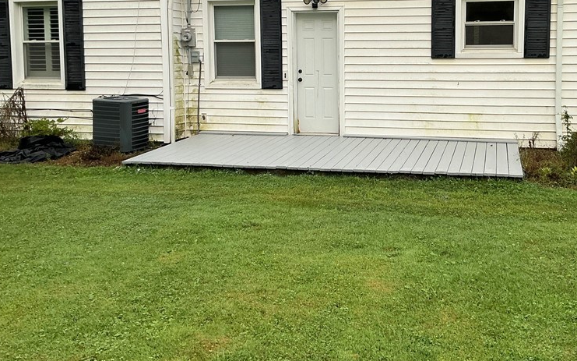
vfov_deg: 30.8
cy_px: 101
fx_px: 645
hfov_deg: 47.9
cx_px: 350
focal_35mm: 41
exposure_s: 1/425
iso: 25
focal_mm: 3
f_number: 1.8
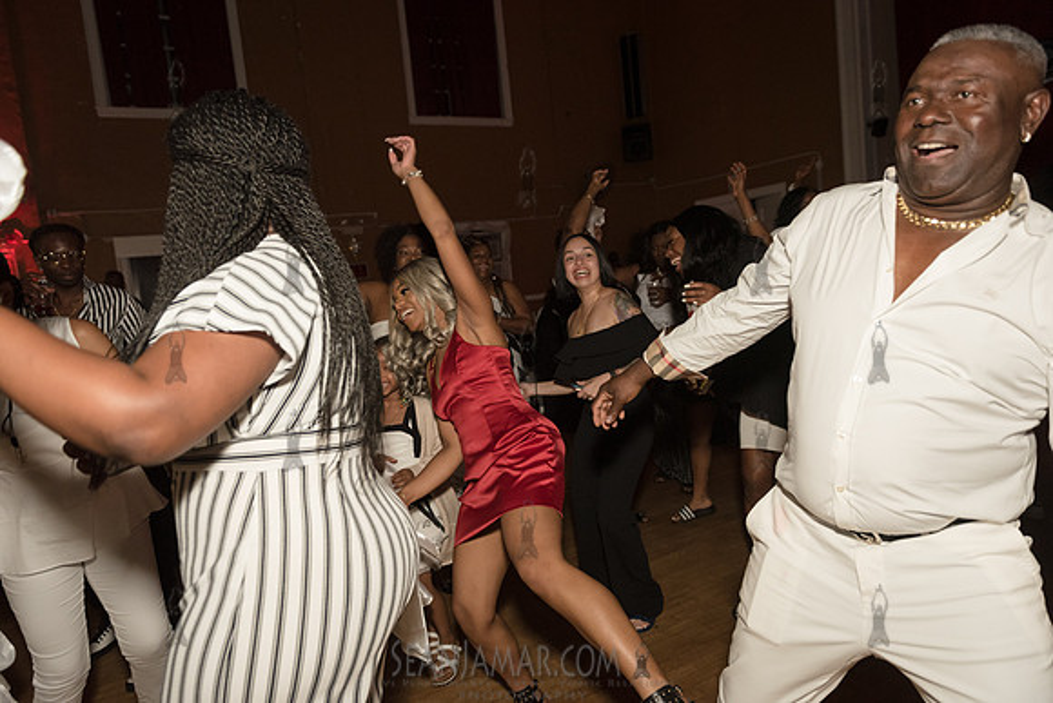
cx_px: 526
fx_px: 702
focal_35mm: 24
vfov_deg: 53.2
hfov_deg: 73.7
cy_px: 352
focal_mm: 24
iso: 2000
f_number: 3.5
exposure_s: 1/320
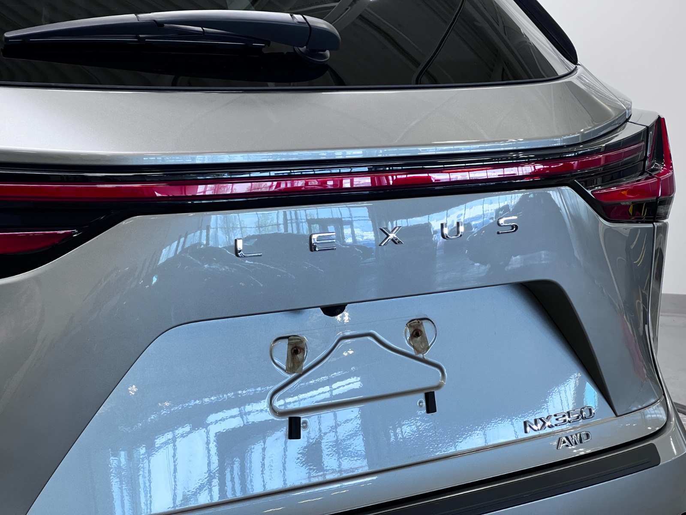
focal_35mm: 77
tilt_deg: -9.4
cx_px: 343
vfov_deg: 19.1
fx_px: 1526
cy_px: 258
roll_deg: -1.8
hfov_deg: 25.3
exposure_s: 1/60
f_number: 2.8
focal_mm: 9
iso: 160
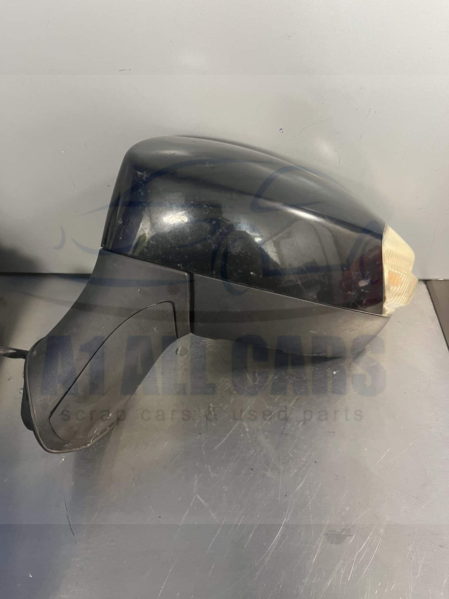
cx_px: 224
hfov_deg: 53.1
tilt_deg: -45.3
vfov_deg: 67.3
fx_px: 450
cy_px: 300
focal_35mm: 26
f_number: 1.6
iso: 400
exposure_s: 1/50
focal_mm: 5.1
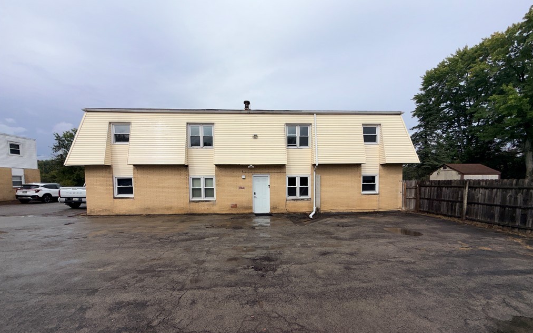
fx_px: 218
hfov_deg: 101.5
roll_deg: +0.8
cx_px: 266
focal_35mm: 15
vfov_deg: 74.3
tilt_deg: -2.8
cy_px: 192
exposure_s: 1/2024
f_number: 2.2
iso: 16
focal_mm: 2.22
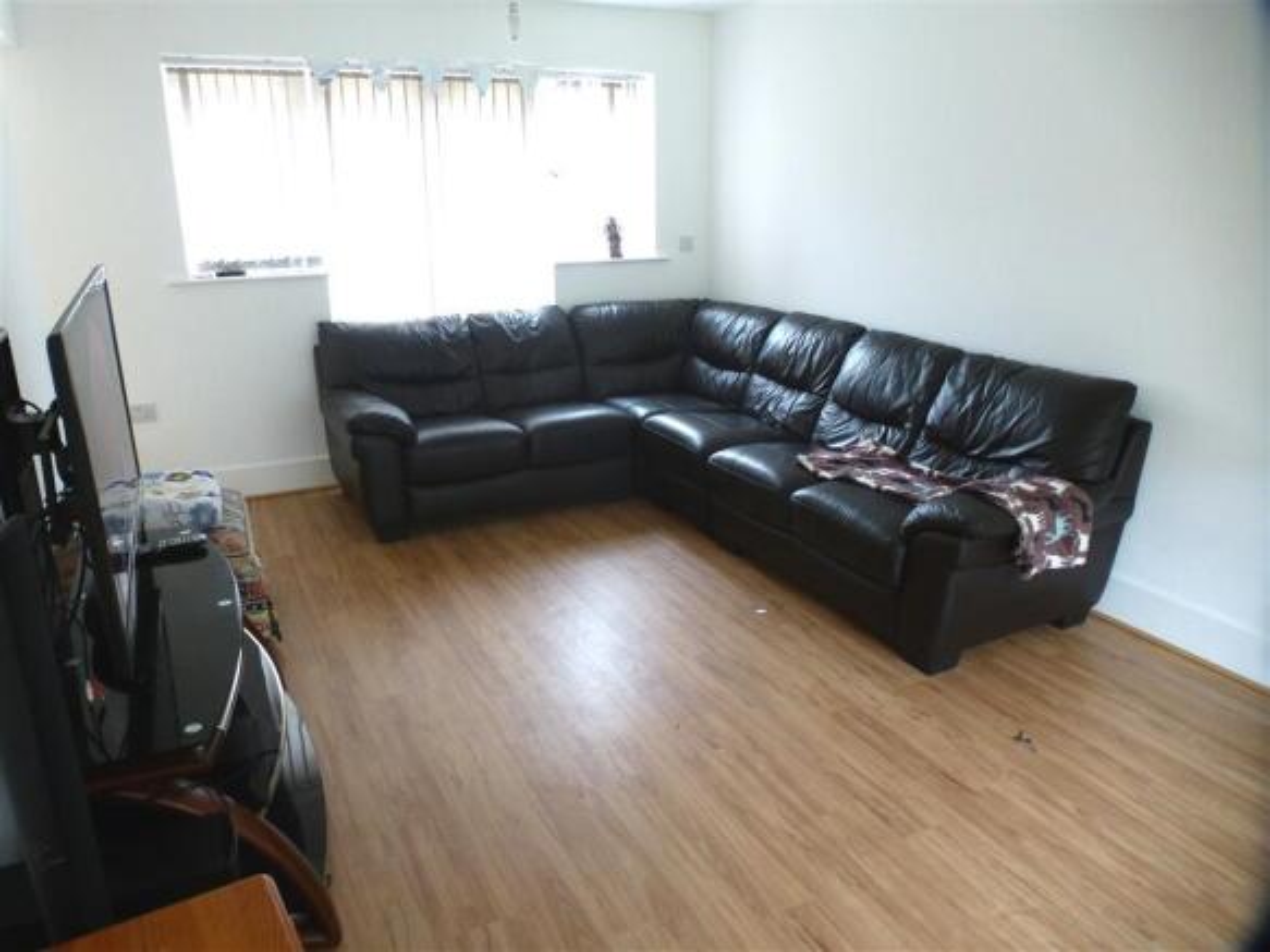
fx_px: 880
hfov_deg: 71.6
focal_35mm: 24
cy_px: 476
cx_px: 635
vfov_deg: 56.8
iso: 400
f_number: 3.3
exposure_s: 1/20
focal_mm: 4.3
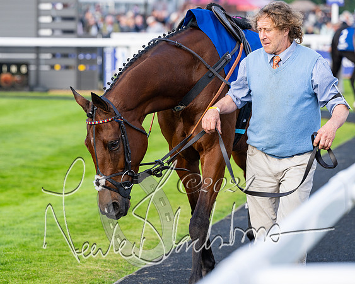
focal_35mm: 173
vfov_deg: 8.9
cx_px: 157
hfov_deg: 11.1
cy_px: 132
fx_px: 1822
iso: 400
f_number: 4
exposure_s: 1/800
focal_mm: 140
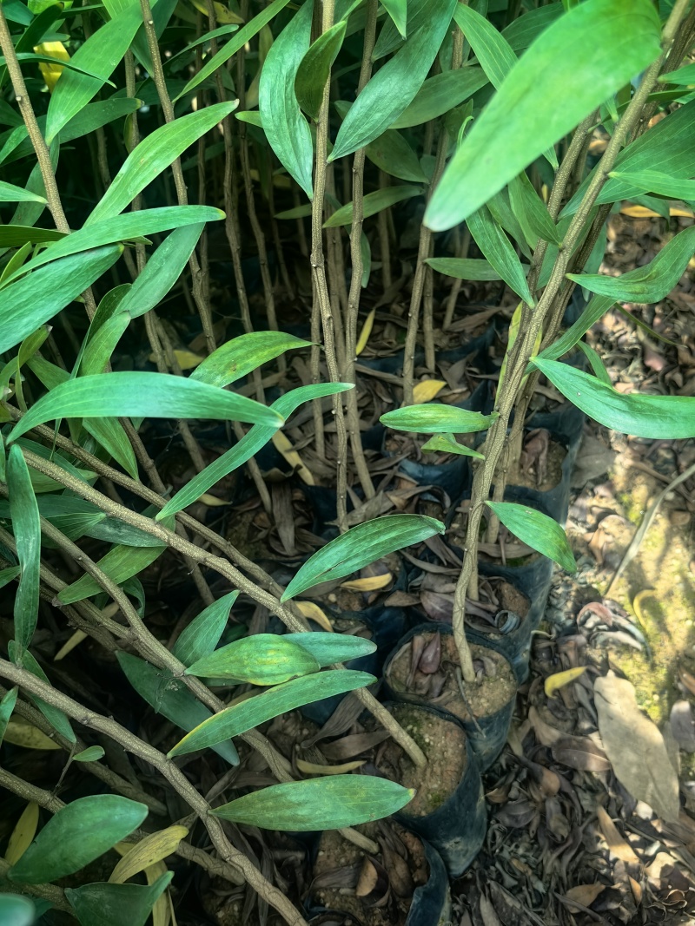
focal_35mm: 27
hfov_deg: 51.3
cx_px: 348
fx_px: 723
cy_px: 463
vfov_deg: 65.3
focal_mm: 5.75
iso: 50
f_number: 2
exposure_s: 1/104
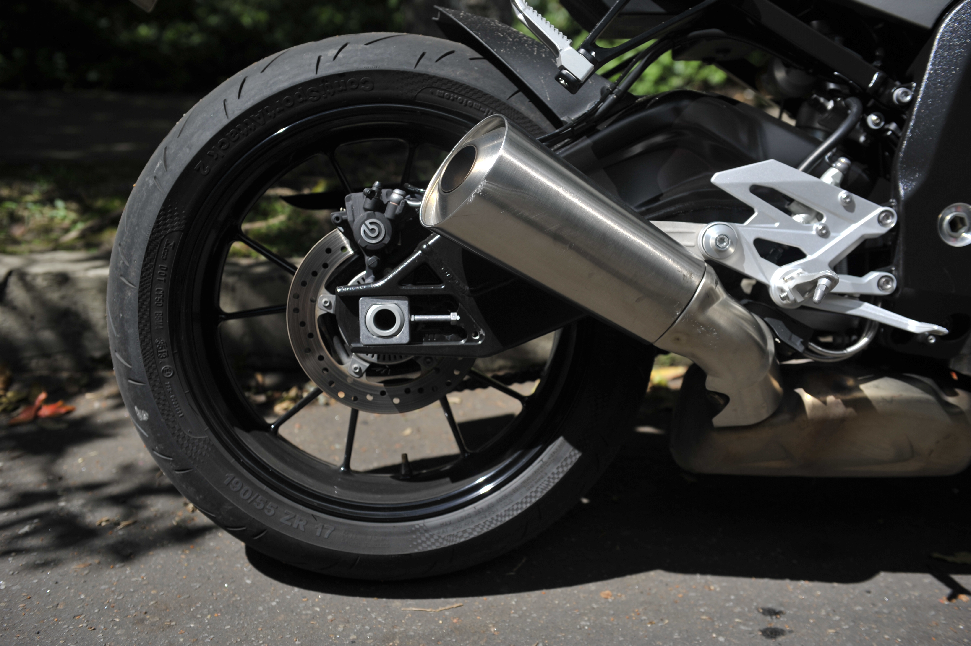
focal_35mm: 42
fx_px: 1132
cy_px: 323
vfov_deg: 31.9
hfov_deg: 46.4
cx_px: 486
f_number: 3.5
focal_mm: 42
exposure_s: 1/2000
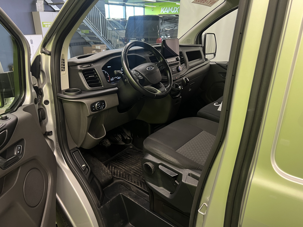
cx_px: 152
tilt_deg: -21.7
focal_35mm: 26
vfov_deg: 53.1
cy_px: 114
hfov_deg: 67.3
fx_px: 228
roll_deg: +0.0
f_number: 1.5
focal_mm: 5.7
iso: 160
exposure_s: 1/50
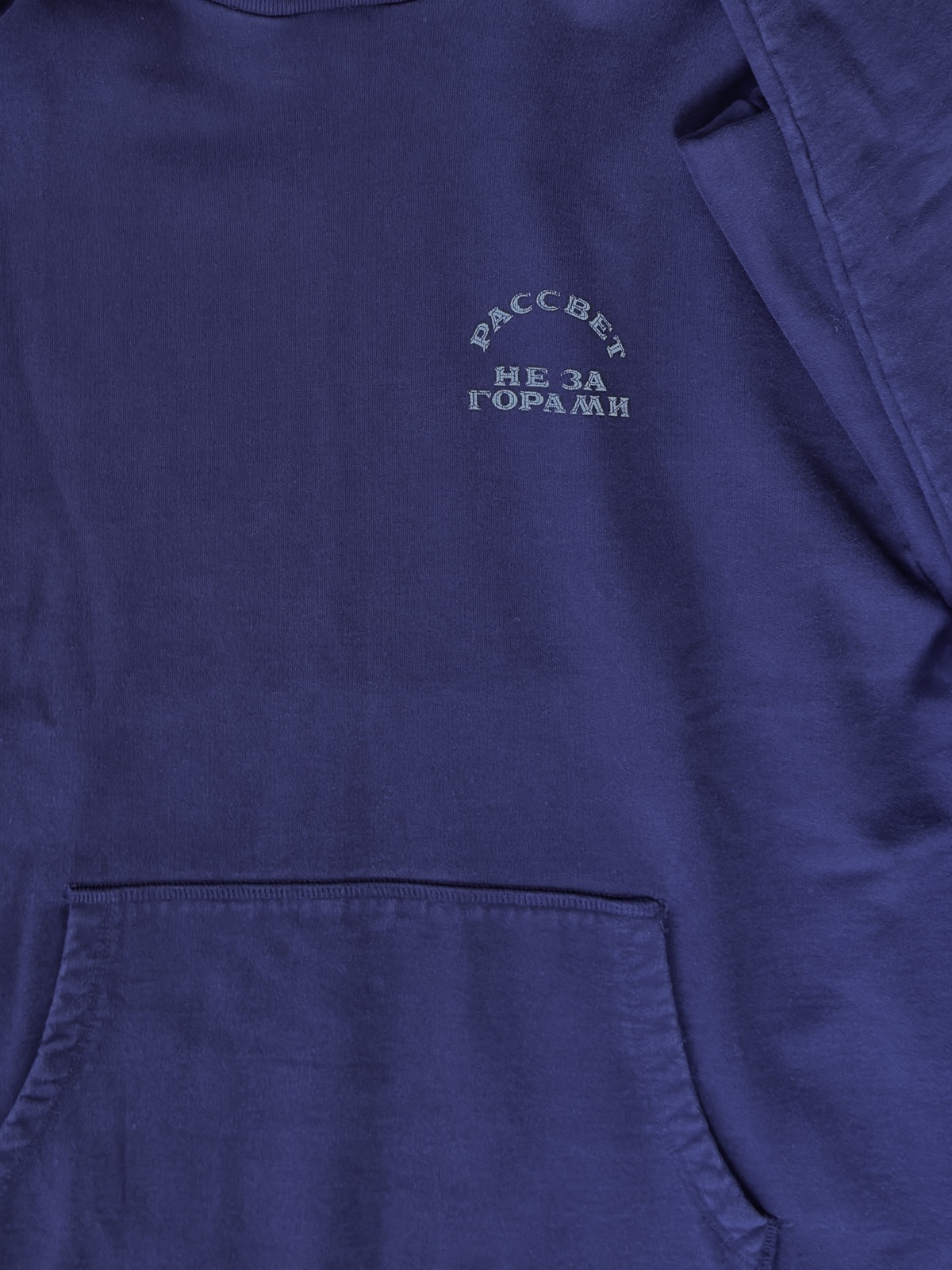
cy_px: 635
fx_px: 880
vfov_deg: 71.6
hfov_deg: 56.8
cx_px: 476
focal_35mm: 24
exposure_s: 1/60
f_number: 1.78
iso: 160
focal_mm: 6.76
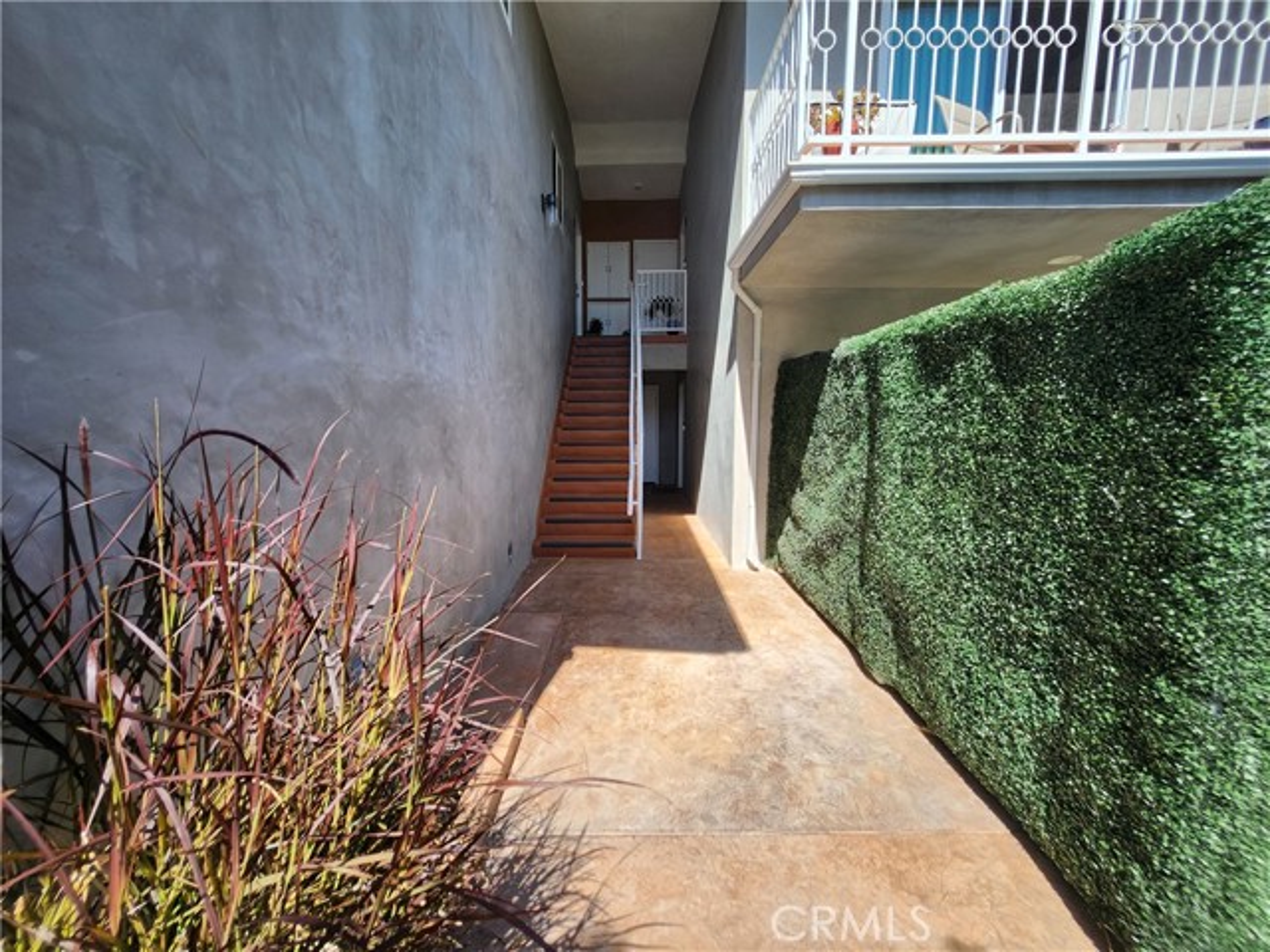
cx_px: 635
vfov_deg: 89.9
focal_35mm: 13
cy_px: 476
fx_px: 477
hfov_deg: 106.2
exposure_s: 1/394
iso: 32
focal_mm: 1.74
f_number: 2.2
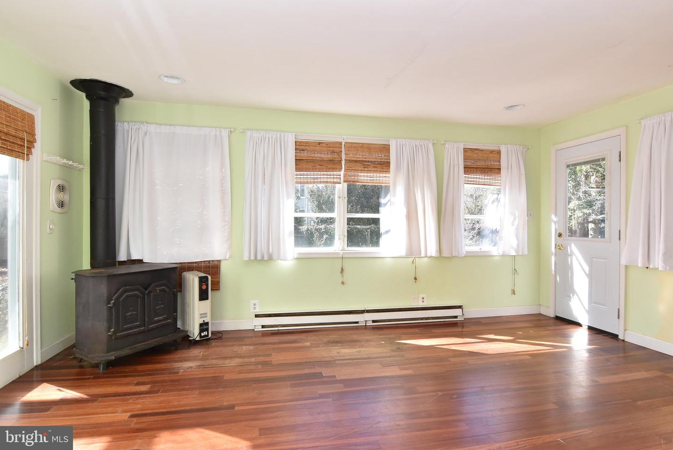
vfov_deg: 67.5
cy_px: 225
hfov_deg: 90.0
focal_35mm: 18
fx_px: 337
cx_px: 336
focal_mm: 12
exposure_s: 1/80
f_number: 8
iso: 400
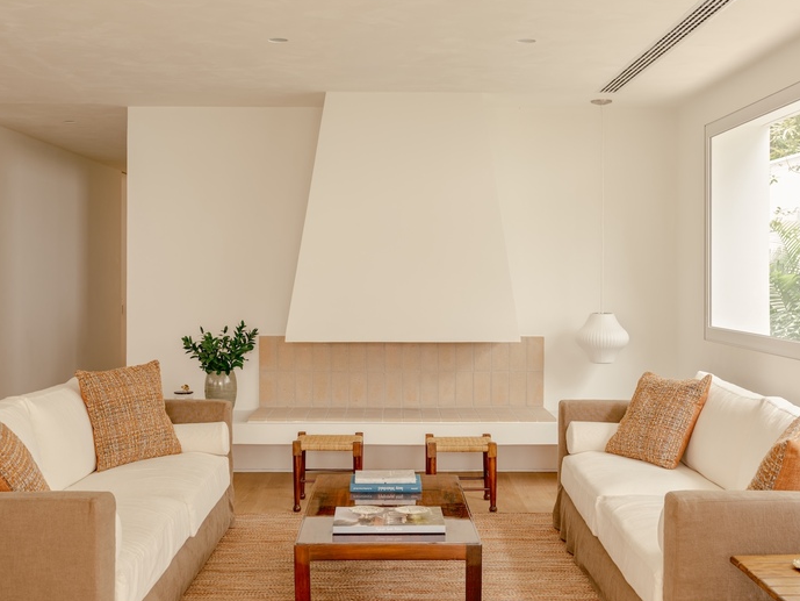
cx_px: 384
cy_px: 280
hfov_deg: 40.4
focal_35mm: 47
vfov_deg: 30.9
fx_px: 1086
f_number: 9
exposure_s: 1/6
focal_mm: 50.8
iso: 200
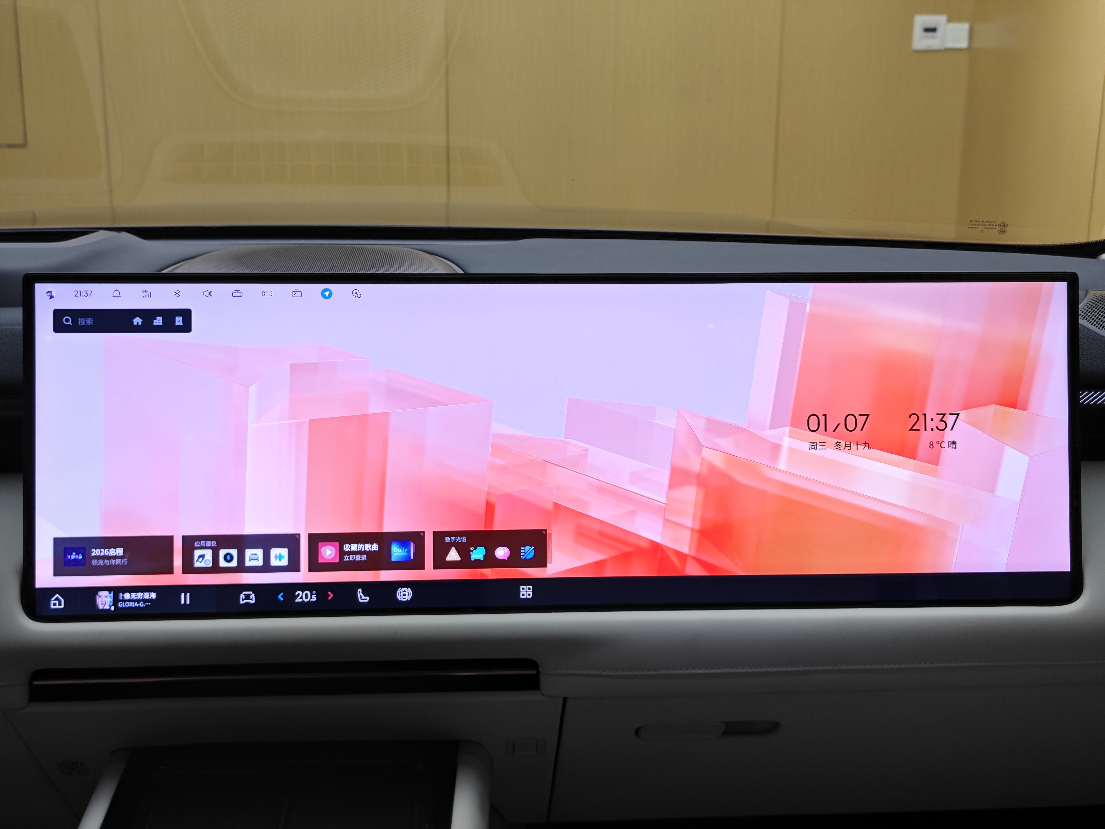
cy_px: 414
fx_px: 1468
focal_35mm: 46
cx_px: 552
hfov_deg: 41.2
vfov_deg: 31.5
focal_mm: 8.7
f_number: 1.9
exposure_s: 1/100
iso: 160
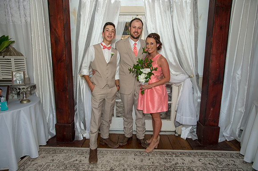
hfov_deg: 84.0
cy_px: 86
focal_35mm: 20
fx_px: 143
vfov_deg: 61.9
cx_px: 129
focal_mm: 20
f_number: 3.2
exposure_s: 1/100
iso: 200
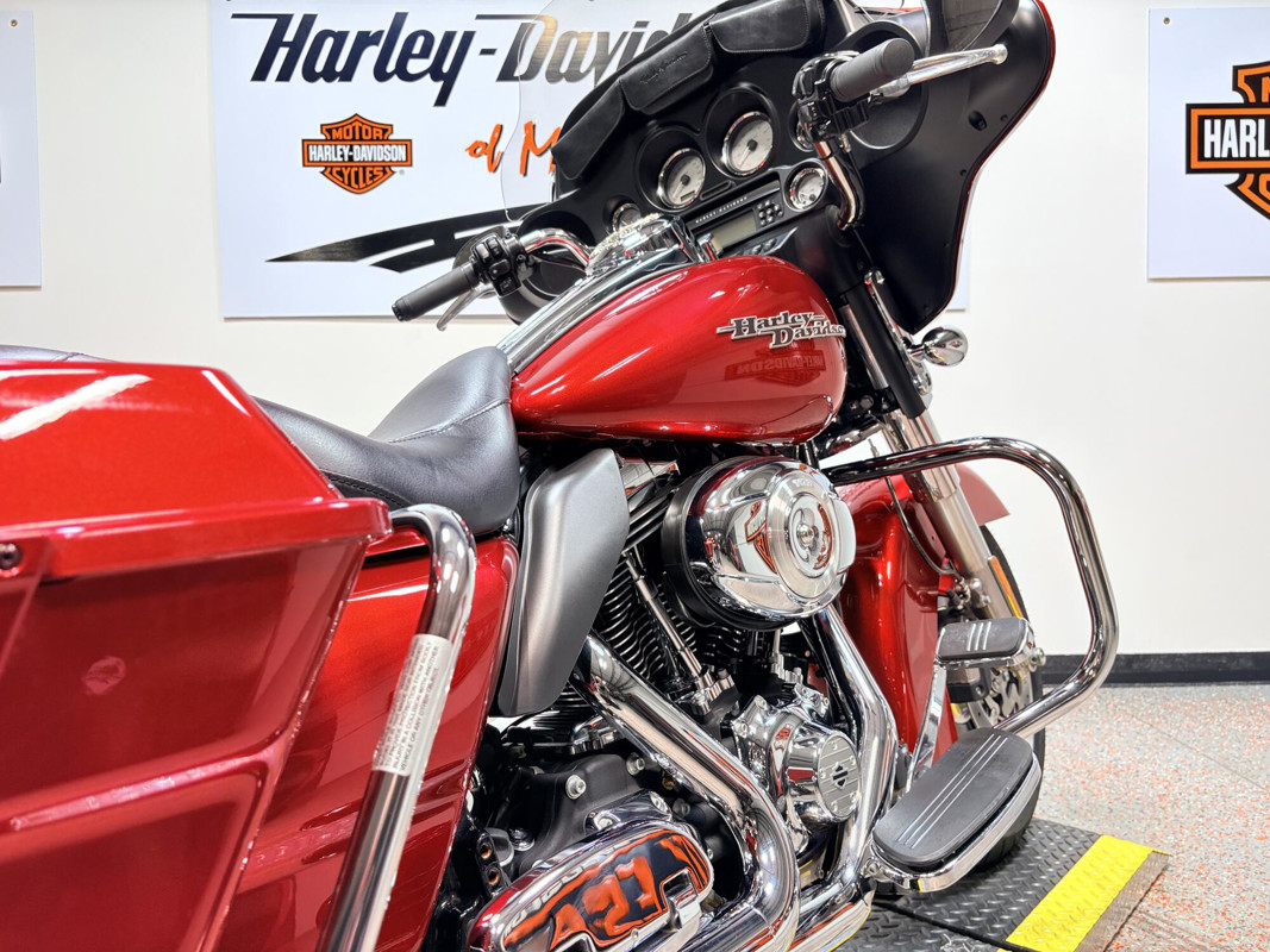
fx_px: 954
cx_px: 635
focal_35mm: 26
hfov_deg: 67.3
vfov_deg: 53.1
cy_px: 476
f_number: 1.6
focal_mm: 5.96
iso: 64
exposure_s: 1/120
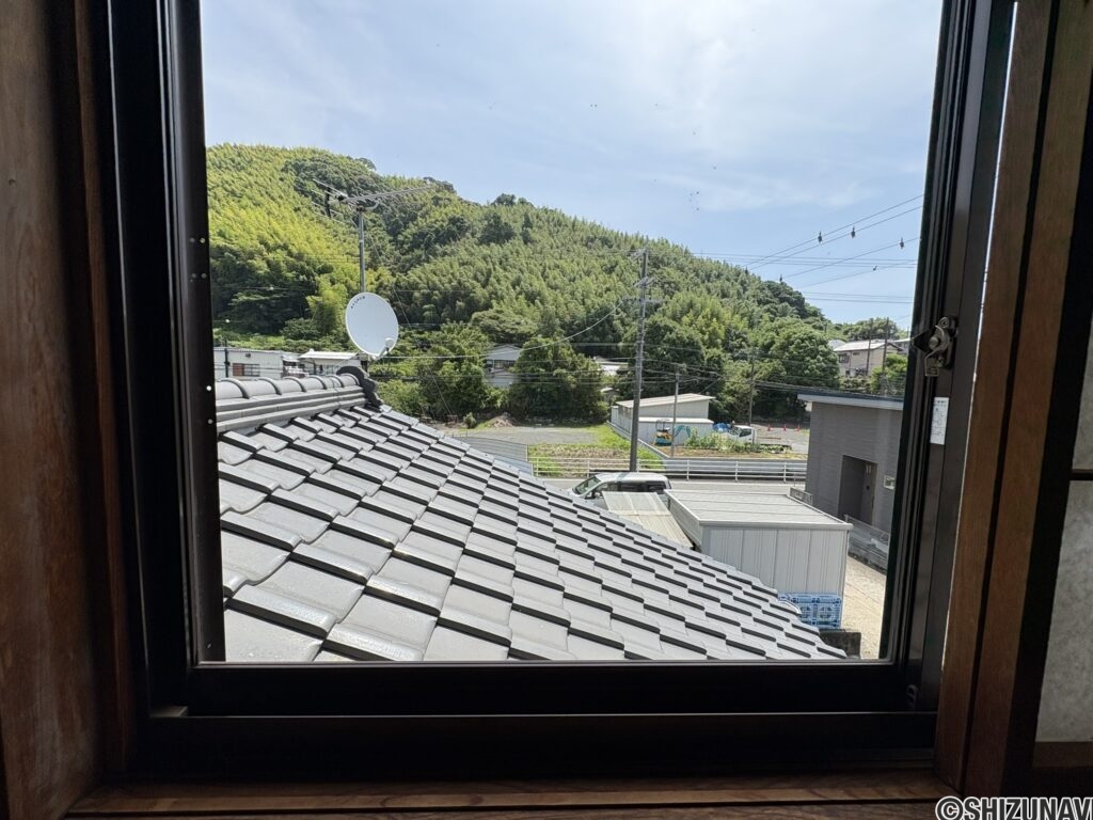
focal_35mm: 14
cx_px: 546
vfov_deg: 85.7
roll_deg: -1.0
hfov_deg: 102.1
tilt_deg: -4.3
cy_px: 410
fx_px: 442
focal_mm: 2.22
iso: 50
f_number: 2.2
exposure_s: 1/1217
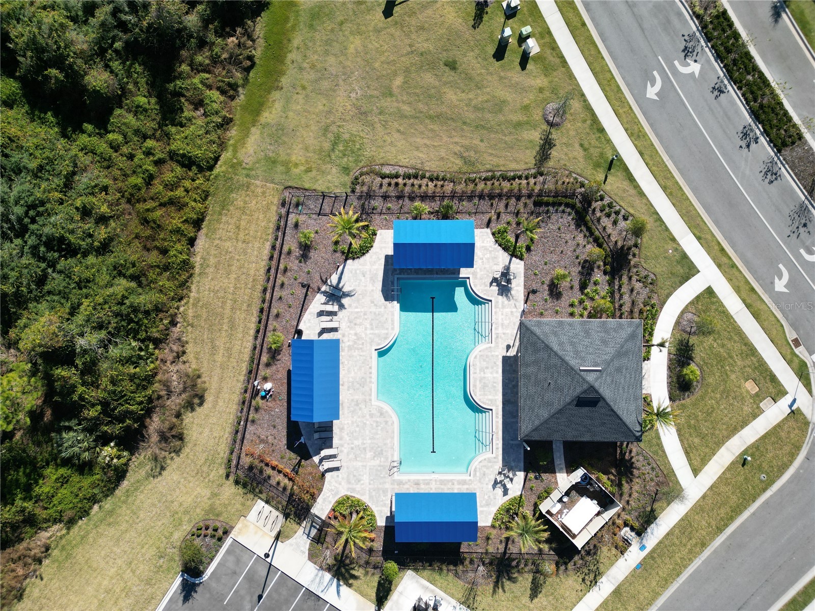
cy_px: 306
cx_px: 408
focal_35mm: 24
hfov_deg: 71.6
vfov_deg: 56.8
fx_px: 565
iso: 200
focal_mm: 6.72
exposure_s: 1/3000
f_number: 1.7
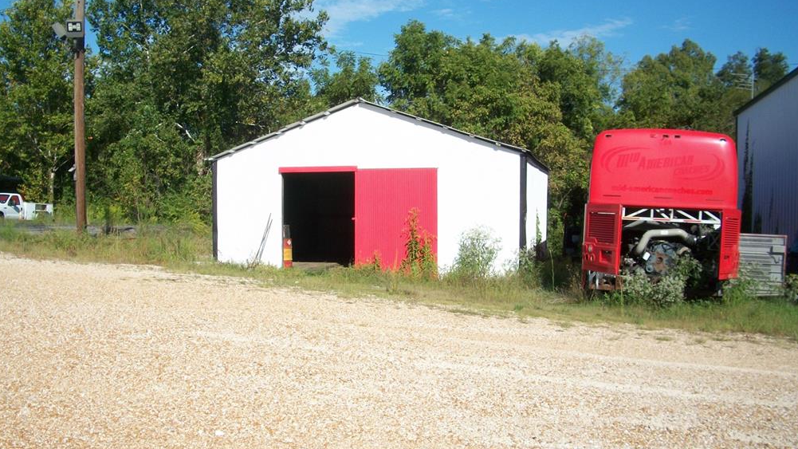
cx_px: 401
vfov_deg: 30.3
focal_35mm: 39
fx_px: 825
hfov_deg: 51.6
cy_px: 277
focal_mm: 6.3
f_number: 5.6
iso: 80
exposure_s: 1/400
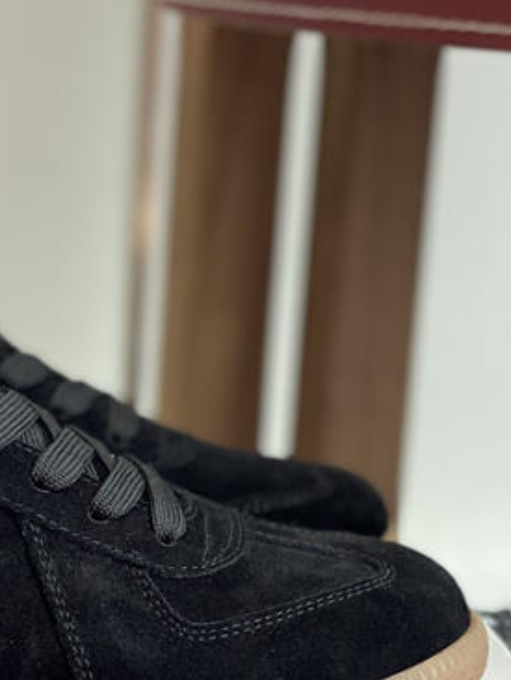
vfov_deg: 15.9
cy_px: 533
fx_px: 2418
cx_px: -87
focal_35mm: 123
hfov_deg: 11.8
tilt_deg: -14.6
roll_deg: -2.6
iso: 50
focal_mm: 6
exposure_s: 1/122
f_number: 2
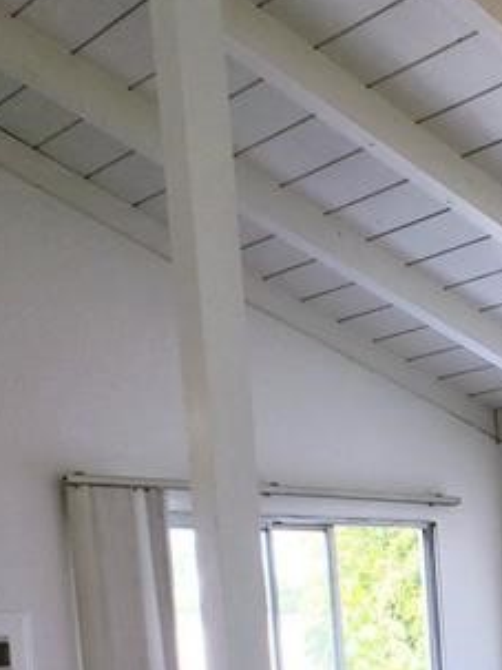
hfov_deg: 20.9
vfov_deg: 26.3
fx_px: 1277
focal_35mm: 66
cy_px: 798
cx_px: 588
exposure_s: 1/143
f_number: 2.4
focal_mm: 4.3
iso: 50
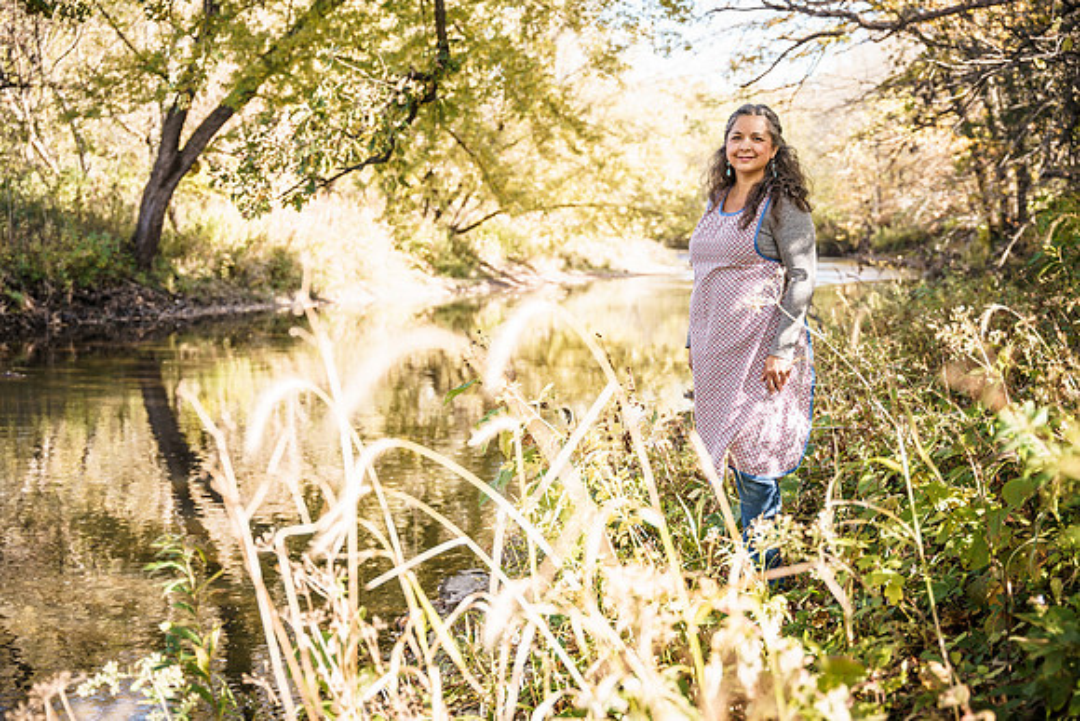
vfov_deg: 30.8
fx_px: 1310
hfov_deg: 44.8
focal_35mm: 44
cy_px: 360
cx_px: 540
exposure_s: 1/125
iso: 100
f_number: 2.8
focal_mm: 42.8
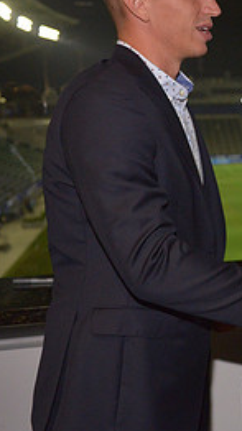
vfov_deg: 32.2
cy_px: 155
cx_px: 405
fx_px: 743
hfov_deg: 16.2
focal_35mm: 65
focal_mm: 28
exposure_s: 1/1600
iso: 2500
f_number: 3.2
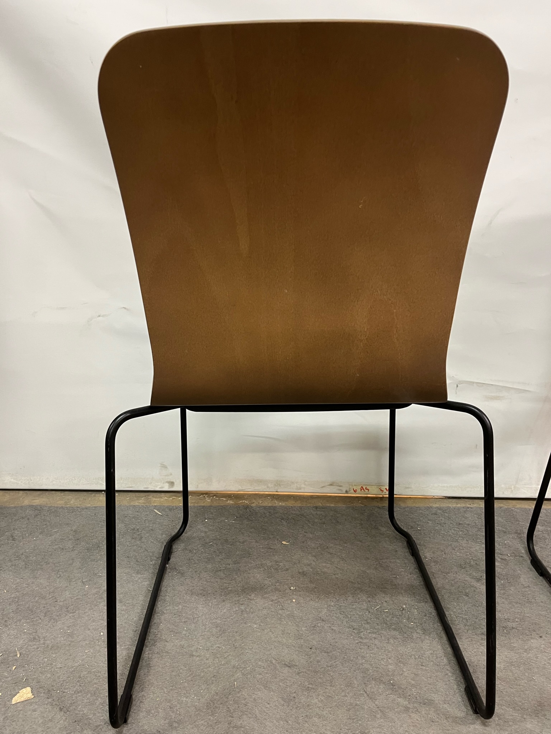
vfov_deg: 67.3
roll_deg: +1.4
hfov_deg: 53.0
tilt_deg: -16.8
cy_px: 367
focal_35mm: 26
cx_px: 276
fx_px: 552
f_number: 1.6
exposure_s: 1/50
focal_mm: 5.1
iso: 250
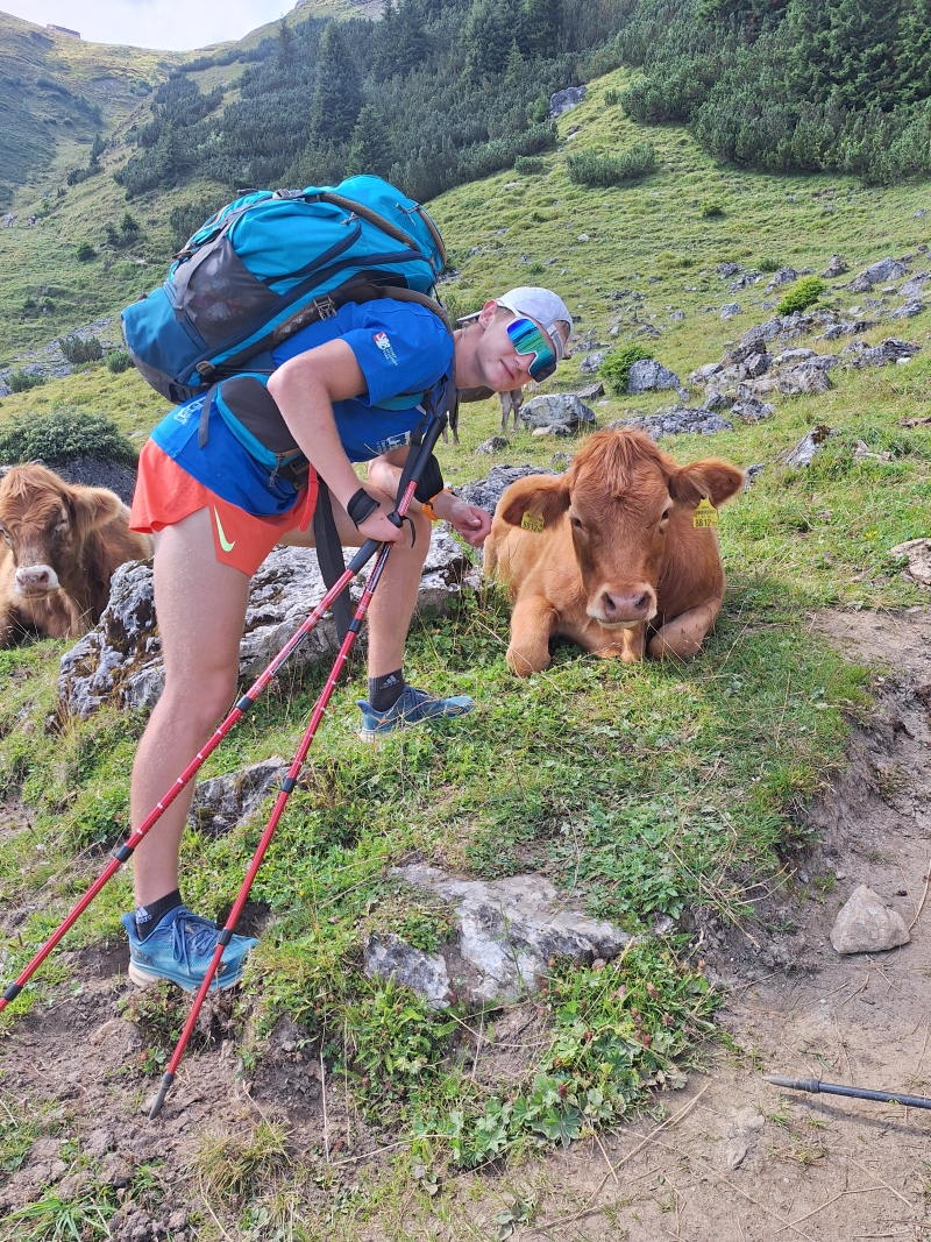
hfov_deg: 58.9
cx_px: 466
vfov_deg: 73.9
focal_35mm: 23
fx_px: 825
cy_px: 621
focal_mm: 5.54
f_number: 1.8
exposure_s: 1/602
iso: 40
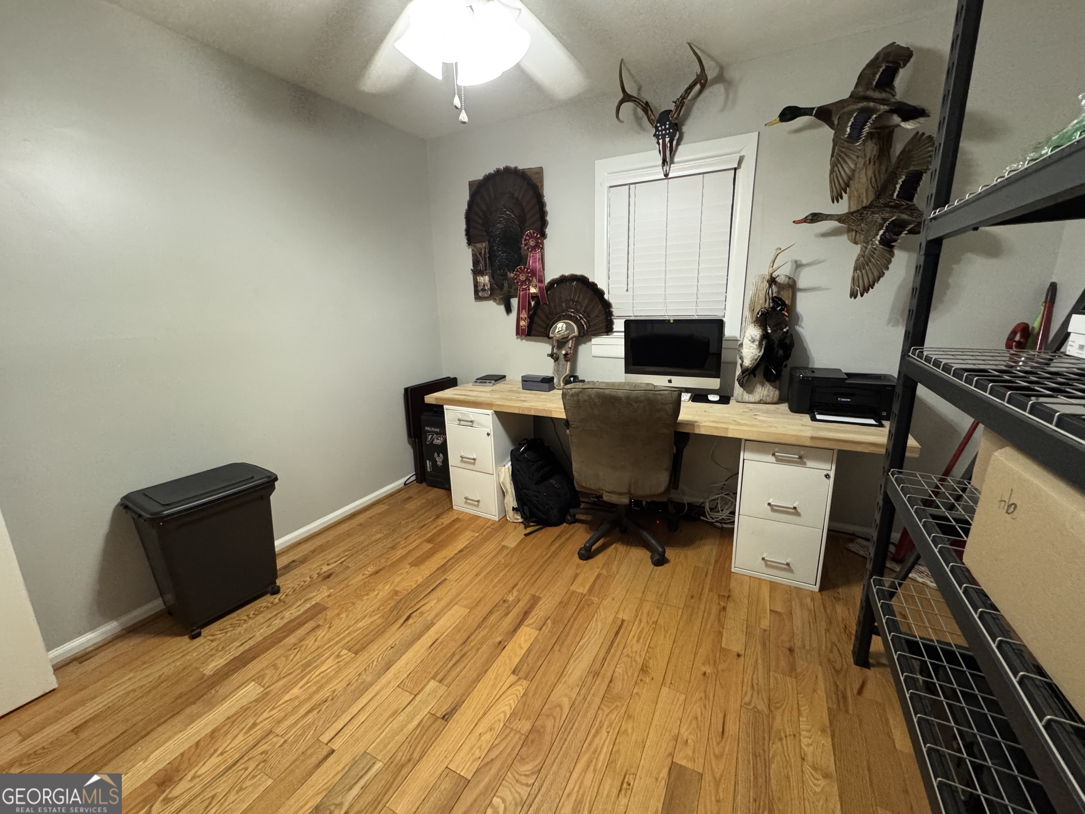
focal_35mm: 14
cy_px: 407
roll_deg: +2.0
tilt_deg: -14.6
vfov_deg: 85.7
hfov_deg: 102.1
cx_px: 542
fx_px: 439
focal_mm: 2.22
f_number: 2.2
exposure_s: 1/60
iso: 640
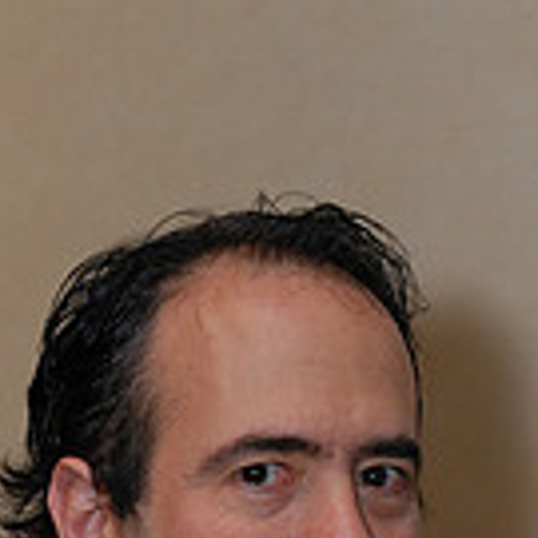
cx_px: 277
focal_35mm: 239
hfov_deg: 7.3
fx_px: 4203
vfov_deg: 7.3
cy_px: 502
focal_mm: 56
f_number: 4
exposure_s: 1/100
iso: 400
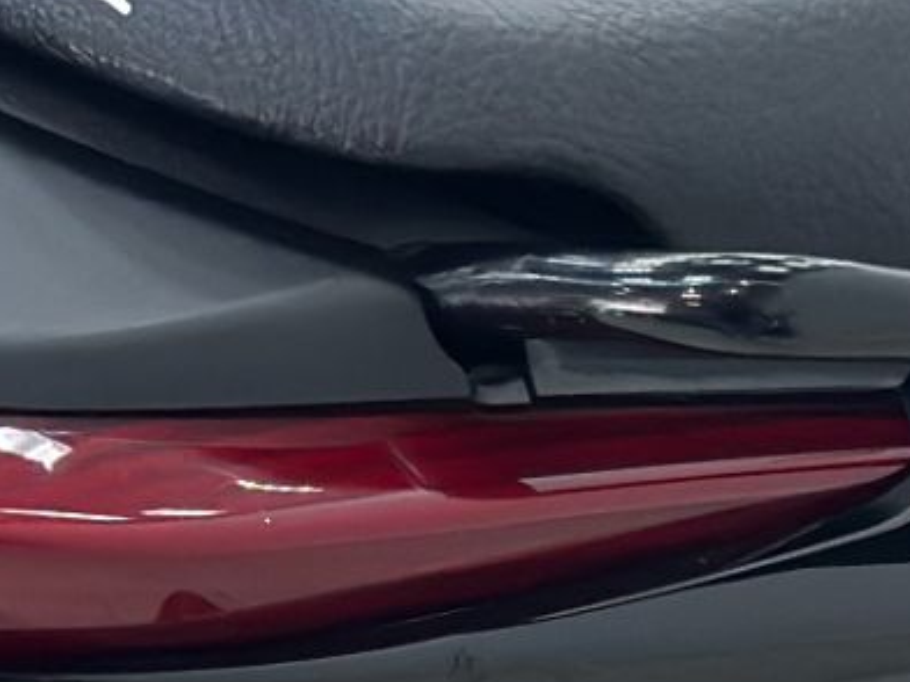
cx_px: 1242
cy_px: 1311
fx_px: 6178
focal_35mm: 235
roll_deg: -2.2
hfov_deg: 8.3
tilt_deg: -36.0
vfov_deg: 6.2
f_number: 1.78
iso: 200
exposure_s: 1/120
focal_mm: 6.86
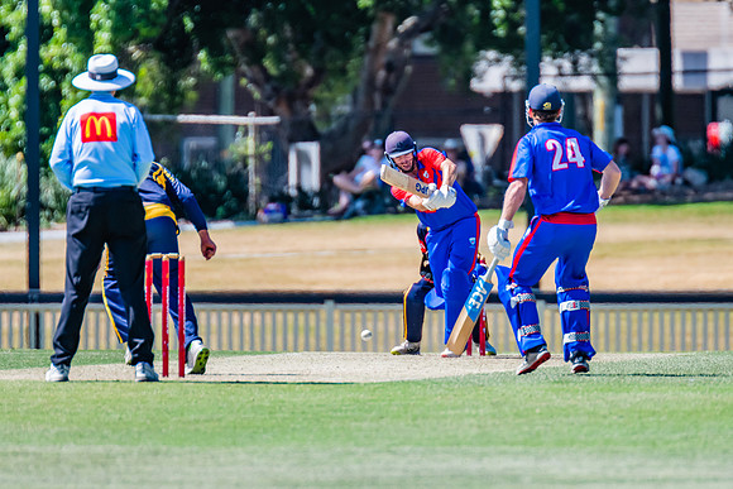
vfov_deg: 1.7
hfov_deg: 2.5
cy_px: 208
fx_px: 16619
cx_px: 437
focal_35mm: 816
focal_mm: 600
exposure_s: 1/2000
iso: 640
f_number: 6.3
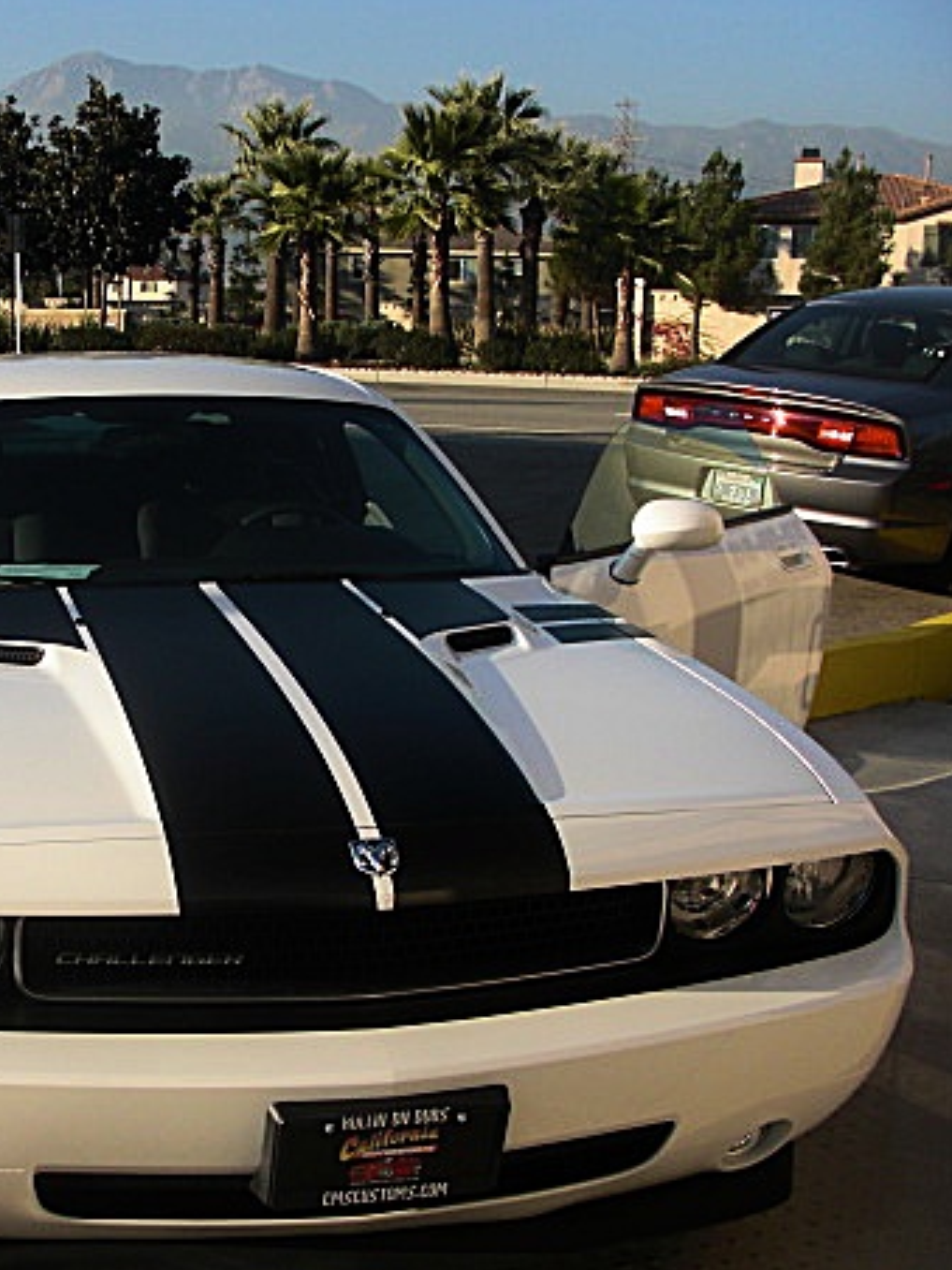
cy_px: 669
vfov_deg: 37.5
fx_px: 1870
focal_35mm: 51
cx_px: 160
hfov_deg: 27.8
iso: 50
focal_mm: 6.3
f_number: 7.9
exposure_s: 1/125
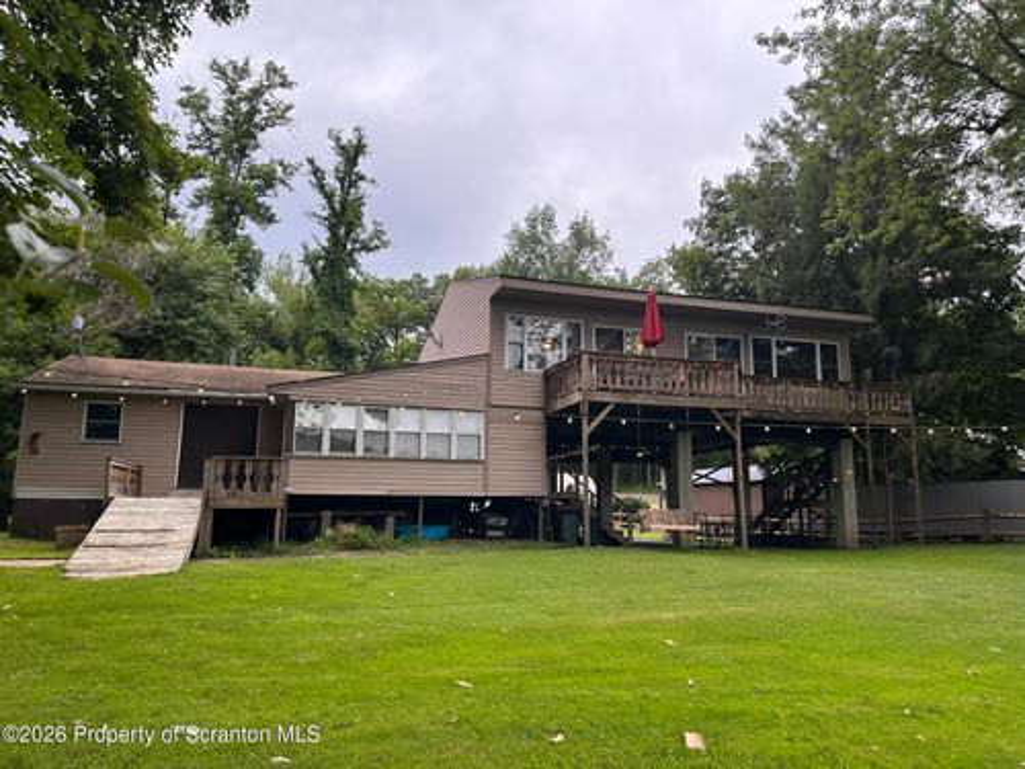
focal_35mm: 24
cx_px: 512
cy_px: 384
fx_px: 711
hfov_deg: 71.6
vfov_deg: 56.8
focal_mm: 6.86
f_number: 1.78
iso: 80
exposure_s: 1/406
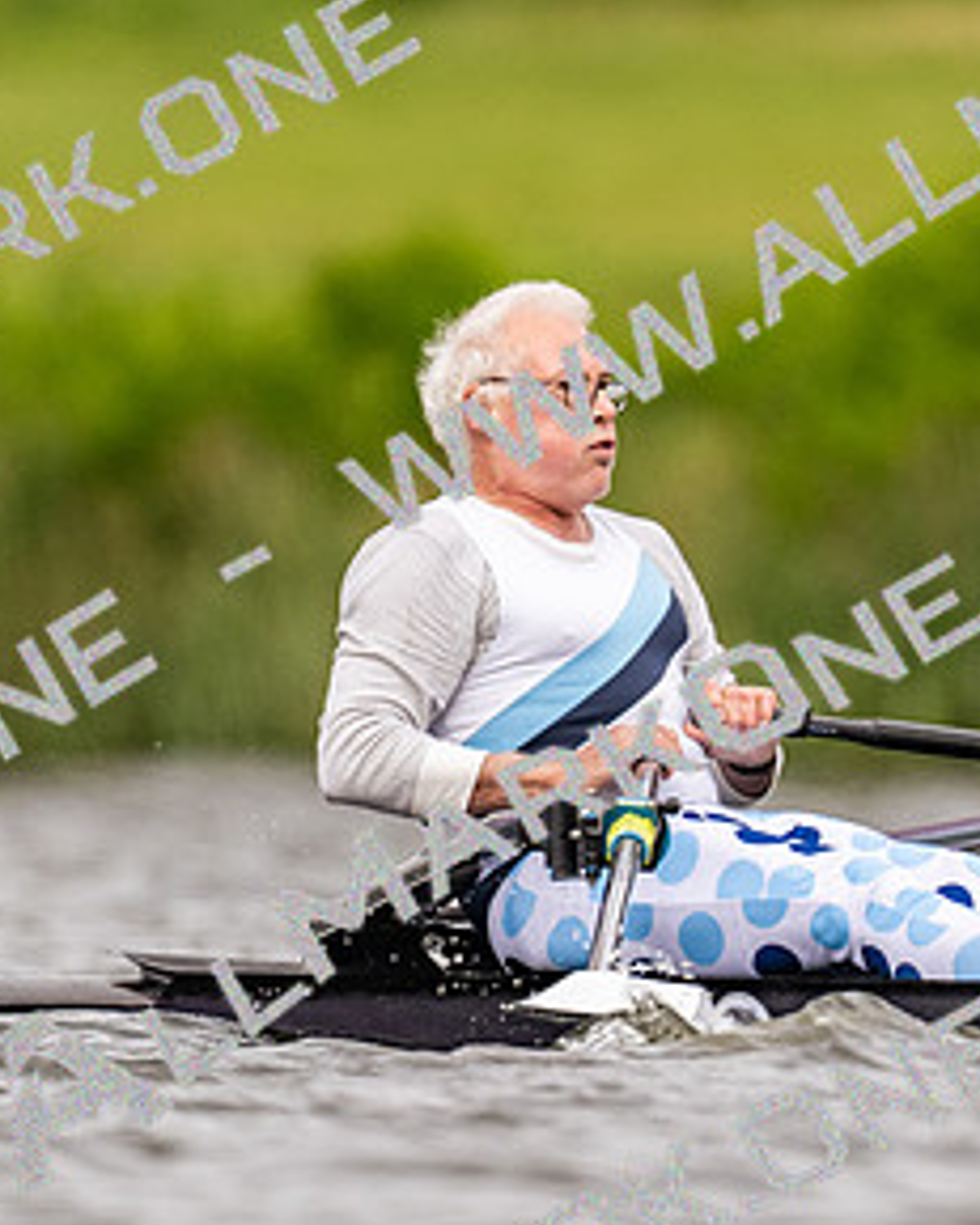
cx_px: 861
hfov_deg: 0.9
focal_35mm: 1697
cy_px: 543
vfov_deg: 1.1
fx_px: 61558
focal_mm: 600
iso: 640
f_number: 4
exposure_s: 1/2500
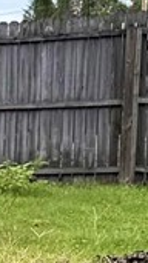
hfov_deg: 3.7
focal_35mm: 245
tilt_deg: -5.4
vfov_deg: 8.7
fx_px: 1712
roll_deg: +1.7
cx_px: -934
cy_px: 283
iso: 80
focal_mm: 6.76
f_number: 1.78
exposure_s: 1/4975
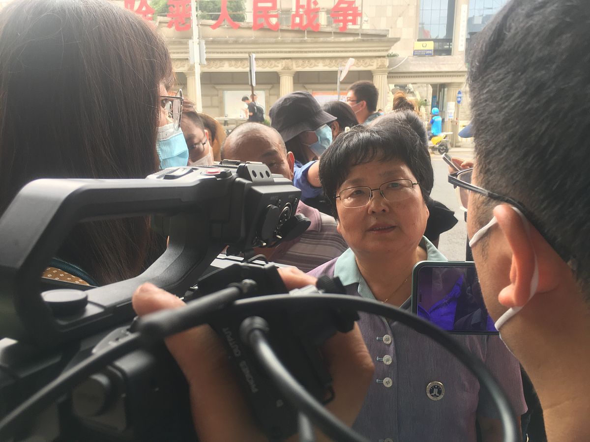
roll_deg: -0.2
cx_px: 295
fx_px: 494
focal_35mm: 29
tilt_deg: -14.5
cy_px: 221
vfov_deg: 48.2
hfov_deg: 61.7
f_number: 2.2
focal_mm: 4.15
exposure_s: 1/119
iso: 25
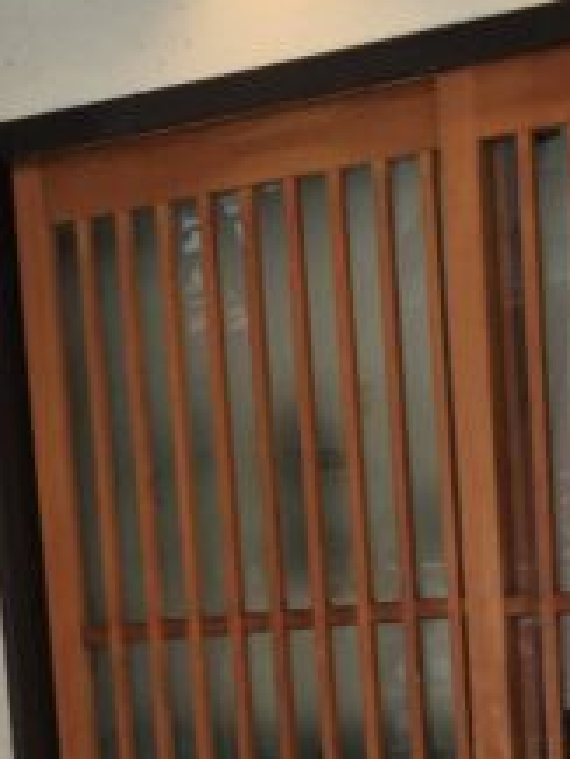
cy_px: 1074
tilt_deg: -8.5
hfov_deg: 10.8
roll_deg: +3.4
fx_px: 3005
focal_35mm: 137
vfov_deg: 13.7
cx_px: 308
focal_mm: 4.15
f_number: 2.2
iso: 40
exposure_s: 1/120
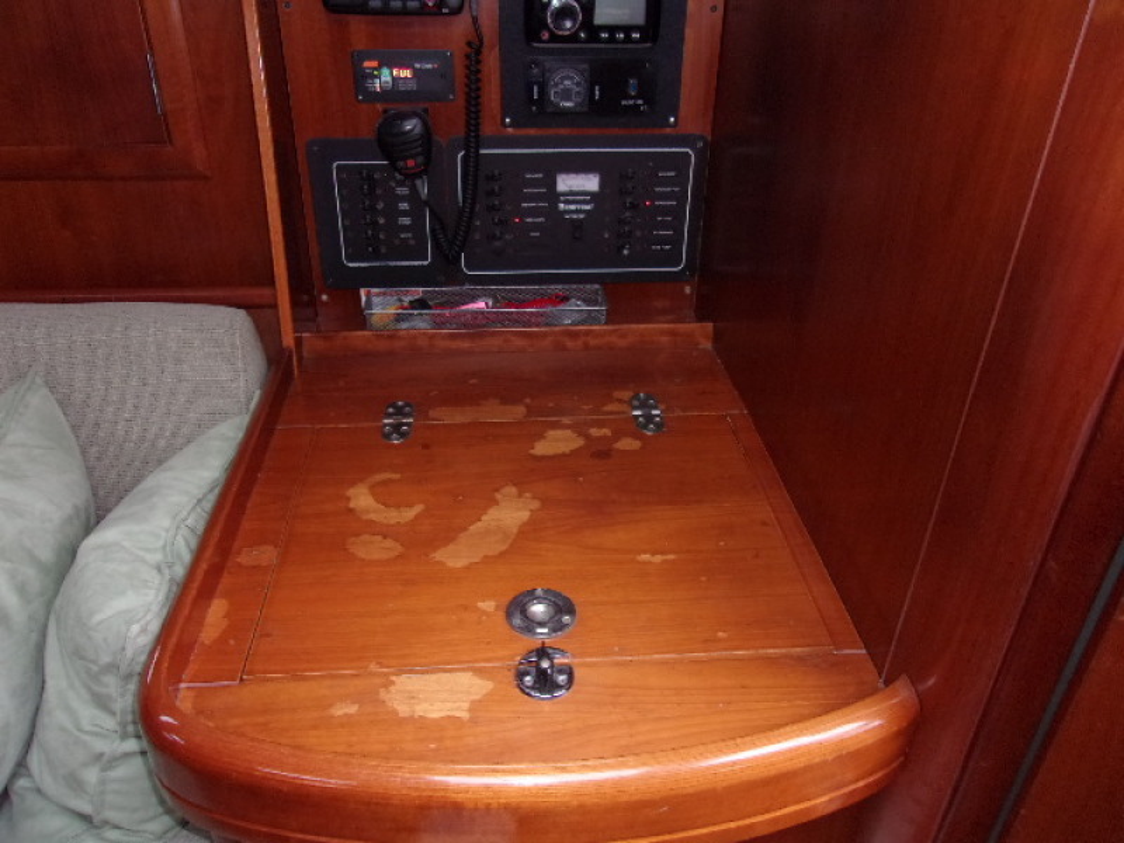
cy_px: 422
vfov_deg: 51.4
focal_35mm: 27
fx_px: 877
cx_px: 562
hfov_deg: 65.3
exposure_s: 1/34
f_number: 3
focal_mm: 4.9
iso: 200
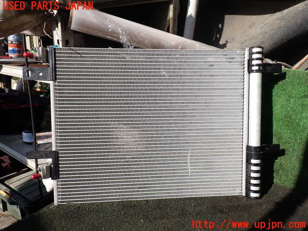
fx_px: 222
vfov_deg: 54.9
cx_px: 154
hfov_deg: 69.4
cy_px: 116
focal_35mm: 25
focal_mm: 4.5
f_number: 2.8
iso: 100
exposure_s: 1/800
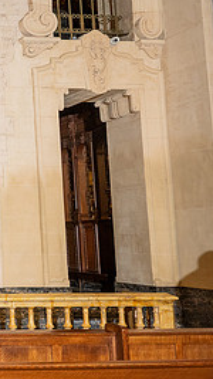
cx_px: -216
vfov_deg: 36.0
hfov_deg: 16.0
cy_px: 171
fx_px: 583
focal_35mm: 58
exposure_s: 1/200
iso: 1000
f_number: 2.8
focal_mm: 24
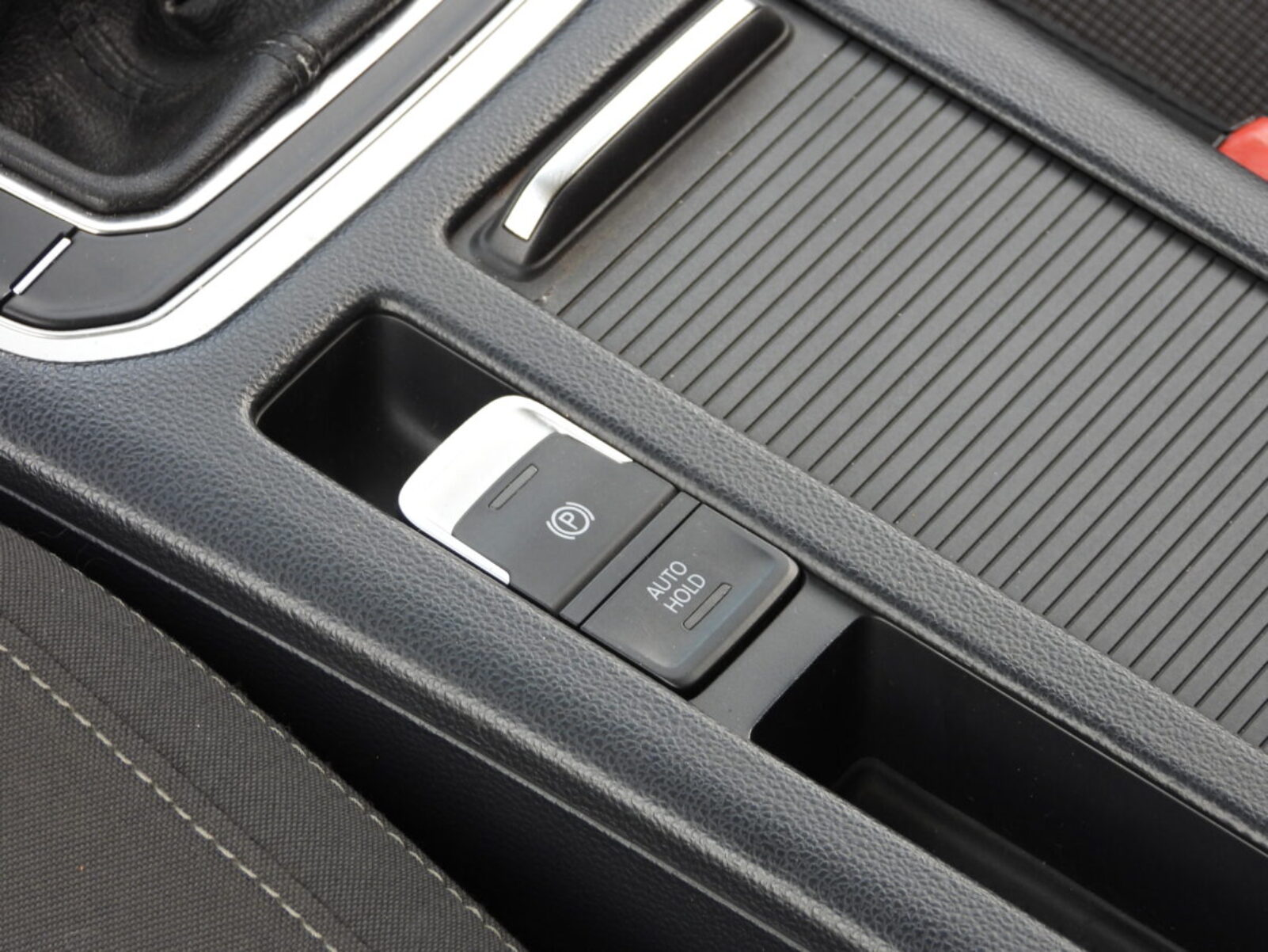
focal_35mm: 200
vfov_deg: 7.4
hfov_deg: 9.9
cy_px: 476
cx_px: 634
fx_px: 7327
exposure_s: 1/60
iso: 140
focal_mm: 35.9
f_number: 4.5
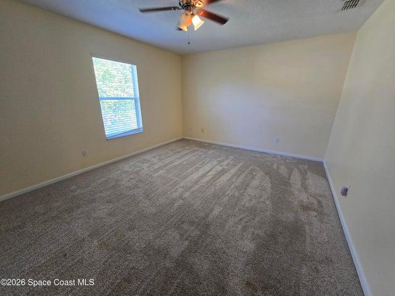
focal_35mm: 13
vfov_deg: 89.9
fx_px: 148
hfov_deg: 106.2
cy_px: 148
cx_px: 198
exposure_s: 1/60
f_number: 2.2
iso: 125
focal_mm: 2.2
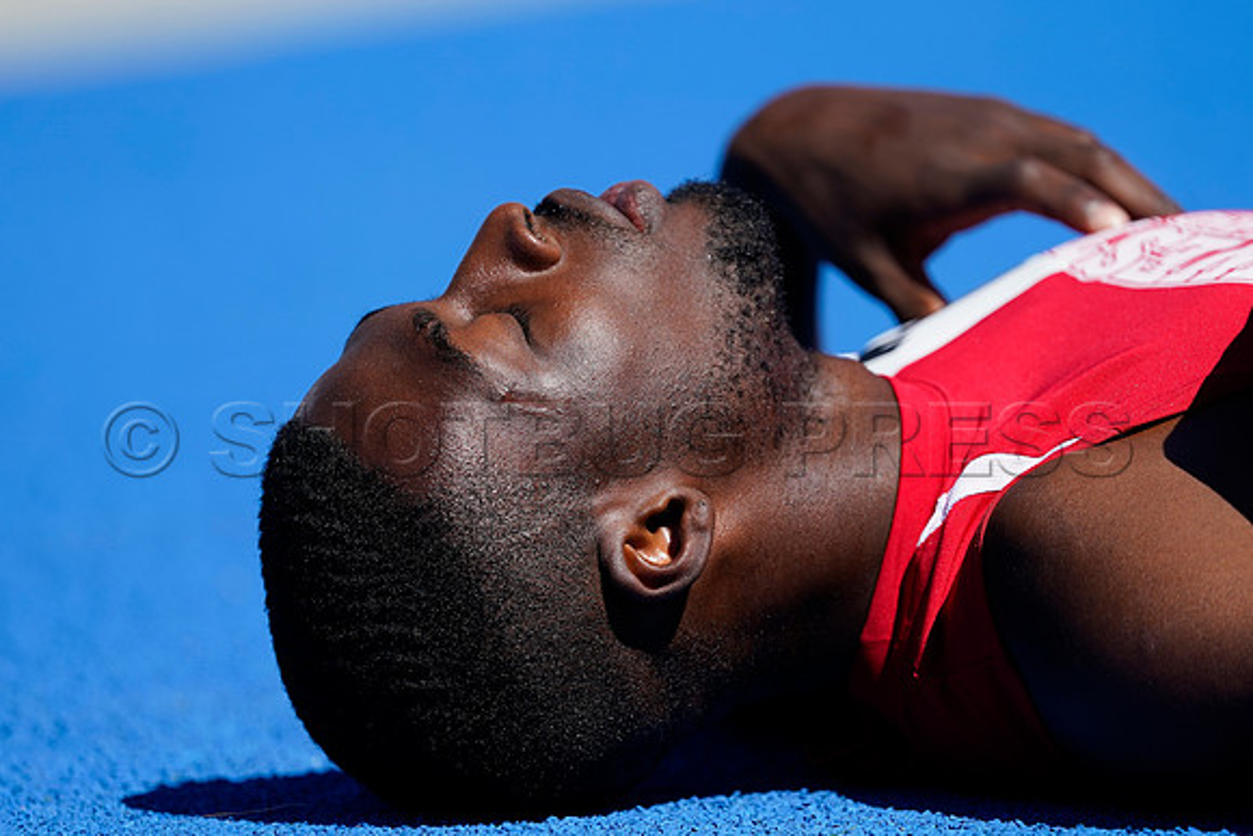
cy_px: 418
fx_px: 20887
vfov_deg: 2.3
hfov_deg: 3.4
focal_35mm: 600
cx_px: 626
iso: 250
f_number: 4
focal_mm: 600
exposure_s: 1/2000
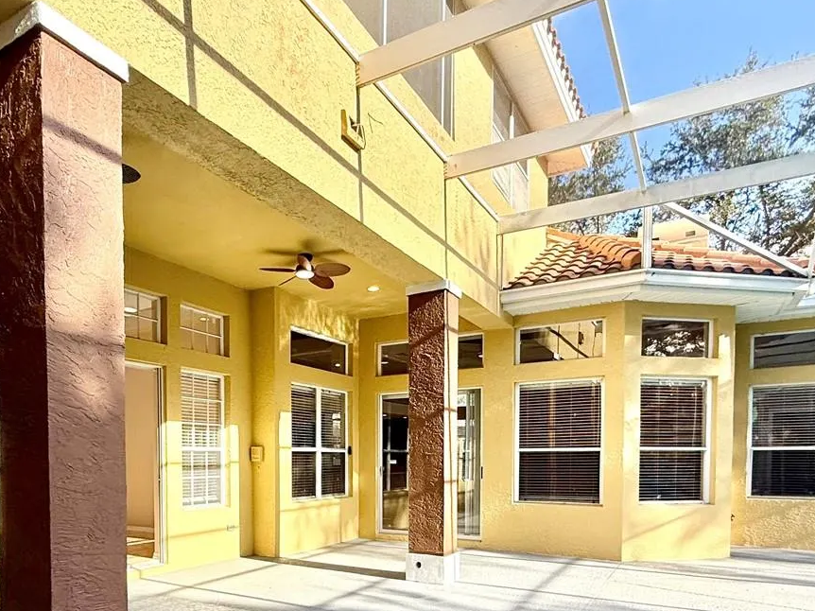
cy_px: 481
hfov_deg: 66.3
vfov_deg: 50.1
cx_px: 307
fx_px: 612
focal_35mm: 26
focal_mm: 2.22
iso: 64
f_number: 2.2
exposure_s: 1/390
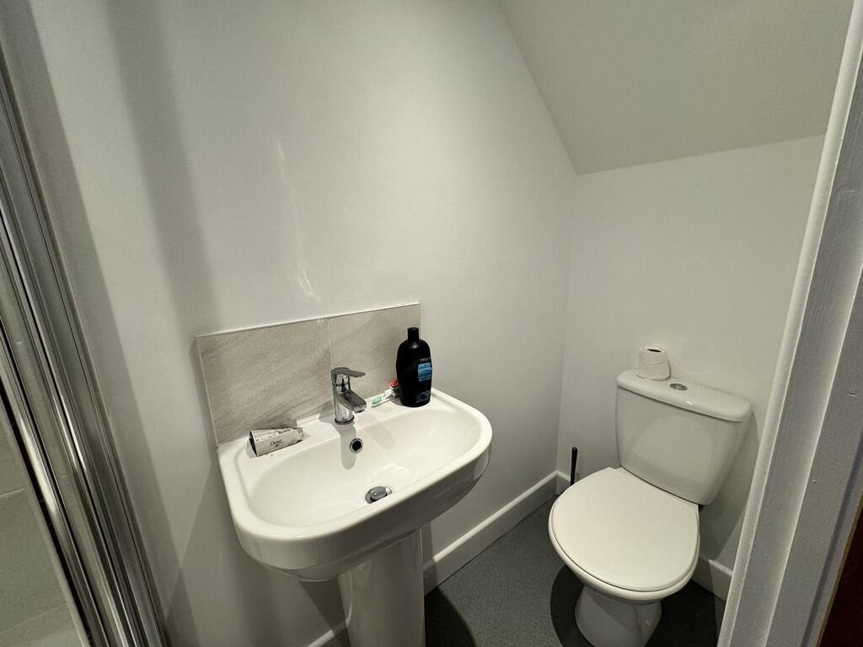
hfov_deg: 102.1
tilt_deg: -14.2
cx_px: 432
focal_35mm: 14
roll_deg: +2.1
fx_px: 349
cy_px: 324
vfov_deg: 85.7
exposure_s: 1/99
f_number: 2.2
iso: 160
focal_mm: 2.22
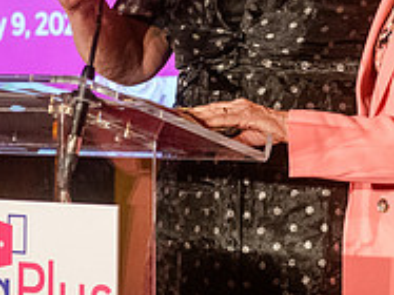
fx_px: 3856
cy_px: -1
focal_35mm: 339
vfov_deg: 4.4
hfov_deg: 5.8
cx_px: 246
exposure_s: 1/200
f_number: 4
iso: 6400
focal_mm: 100
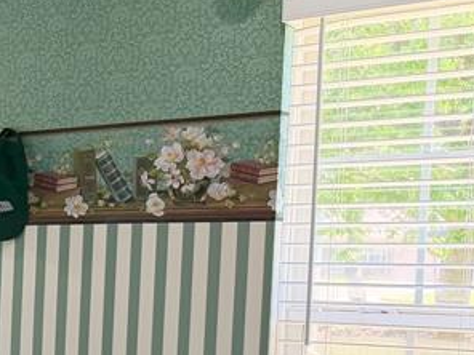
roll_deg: -0.4
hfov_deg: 19.0
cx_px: -336
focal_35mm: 83
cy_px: 337
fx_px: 1137
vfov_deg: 17.4
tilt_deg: -3.8
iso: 80
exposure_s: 1/173
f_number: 1.78
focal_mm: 6.76
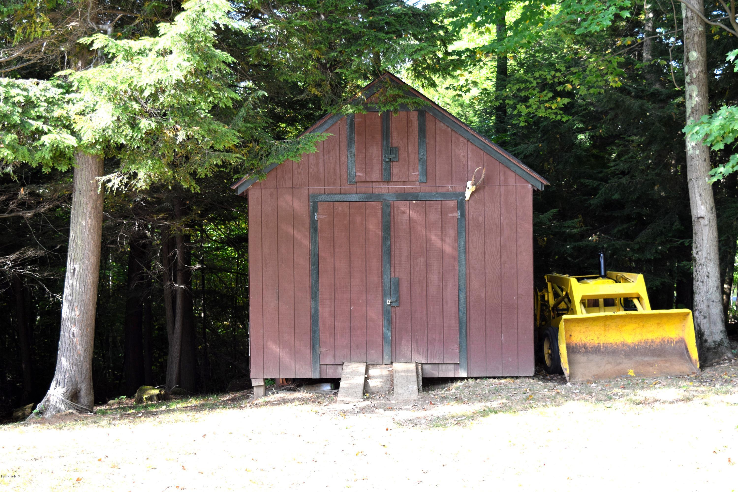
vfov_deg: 28.1
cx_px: 369
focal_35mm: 48
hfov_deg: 41.1
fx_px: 984
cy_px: 246
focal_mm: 32
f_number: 5.6
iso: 250
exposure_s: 1/125
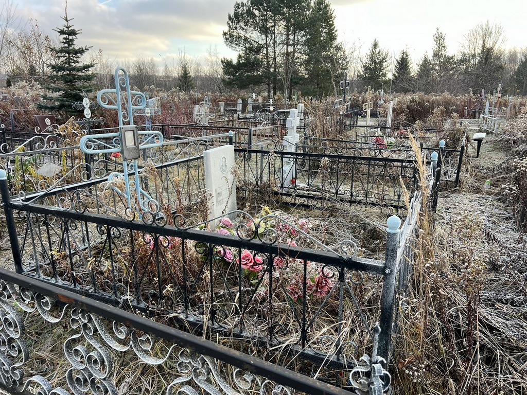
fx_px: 396
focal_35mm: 26
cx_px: 264
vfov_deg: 53.1
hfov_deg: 67.3
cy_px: 198
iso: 50
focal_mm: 5.7
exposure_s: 1/478
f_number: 1.5
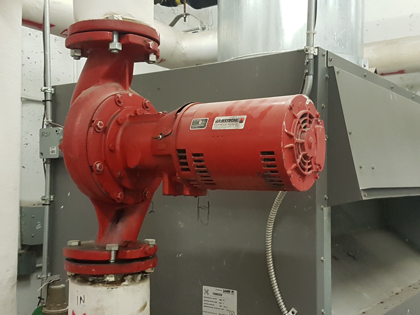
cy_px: 158
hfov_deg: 67.3
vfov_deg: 53.1
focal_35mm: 26
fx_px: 315
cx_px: 210
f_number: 1.7
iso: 250
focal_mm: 4.2
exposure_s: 1/24
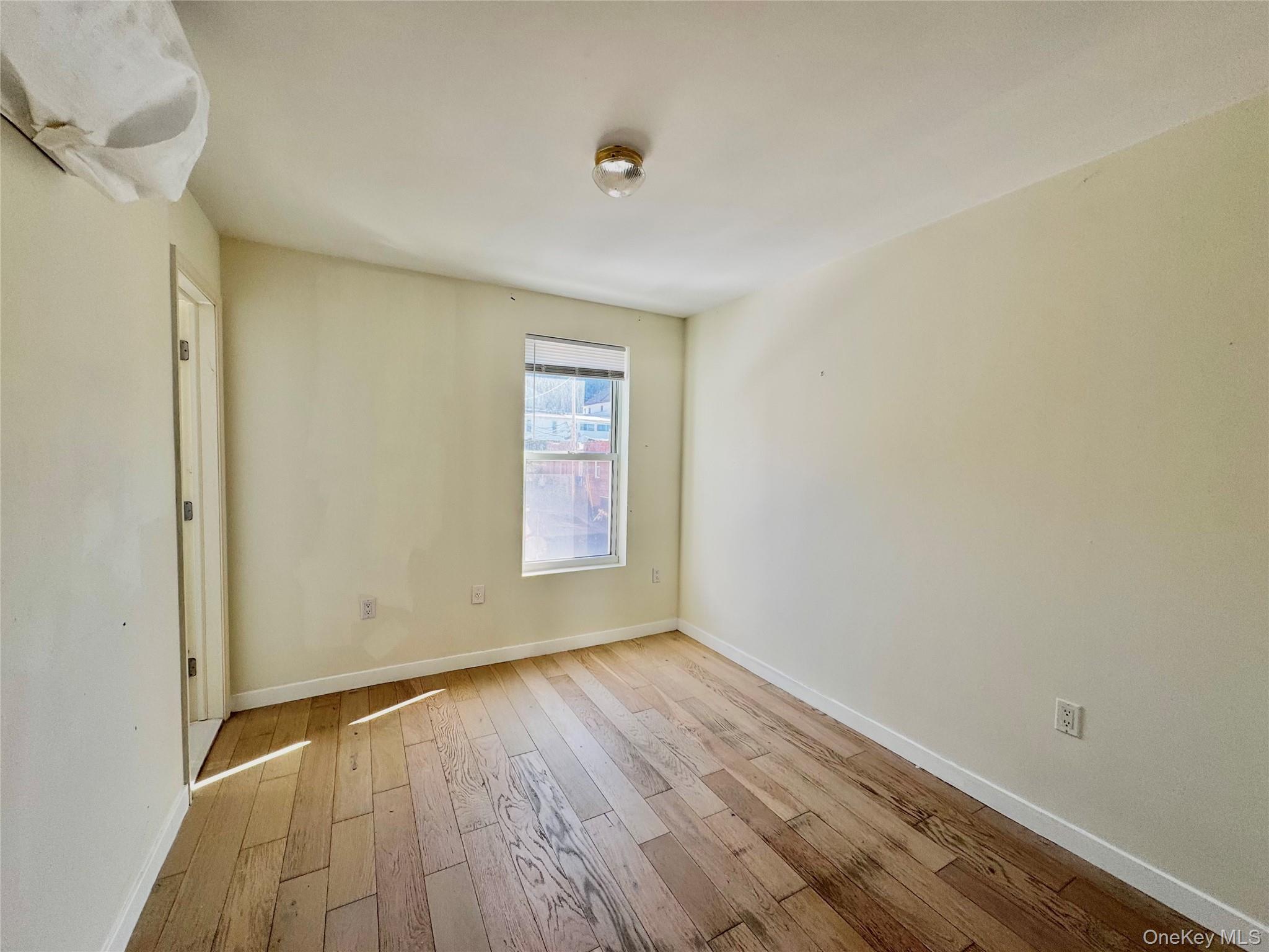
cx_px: 634
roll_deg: -1.2
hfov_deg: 102.1
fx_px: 513
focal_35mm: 14
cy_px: 476
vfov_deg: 85.7
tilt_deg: -3.2
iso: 50
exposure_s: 1/133
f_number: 2.2
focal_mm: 2.22
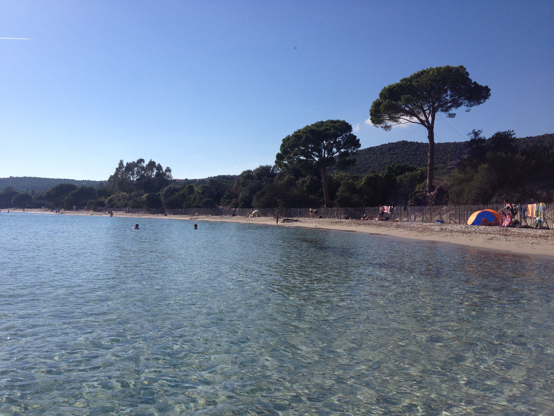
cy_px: 208
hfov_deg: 52.6
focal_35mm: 35
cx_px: 277
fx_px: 560
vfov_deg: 40.7
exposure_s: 1/3247
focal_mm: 4.28
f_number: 2.4
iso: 64
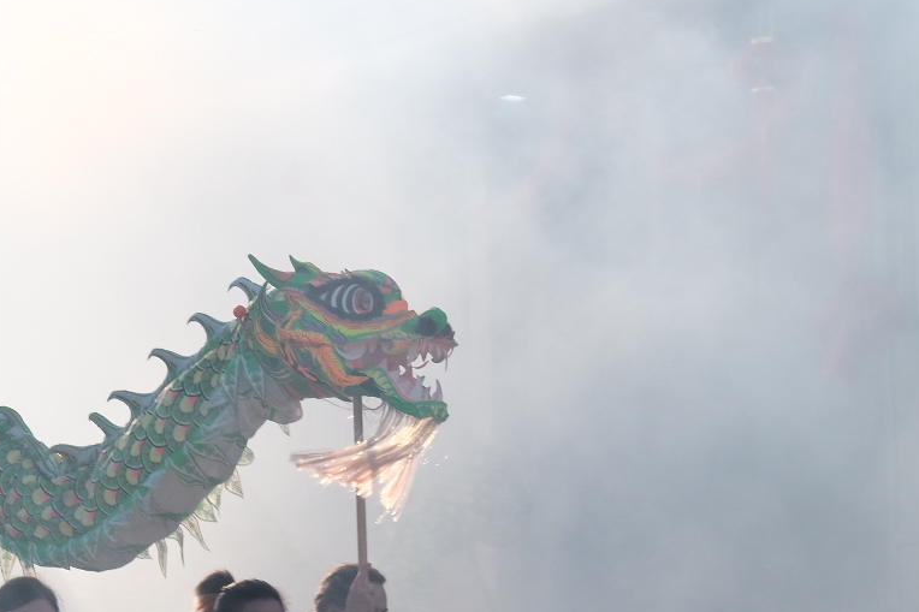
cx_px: 367
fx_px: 4925
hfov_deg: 10.7
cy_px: 580
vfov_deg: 7.1
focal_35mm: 193
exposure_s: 1/250
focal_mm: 55
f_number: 11
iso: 320
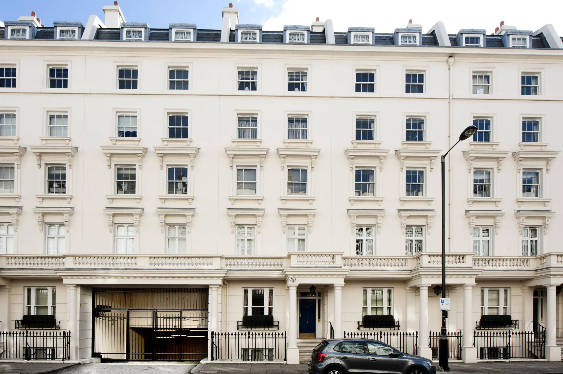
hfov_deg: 86.9
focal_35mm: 19
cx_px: 282
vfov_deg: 64.5
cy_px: 187
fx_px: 297
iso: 200
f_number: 11
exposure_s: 1/125
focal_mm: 19
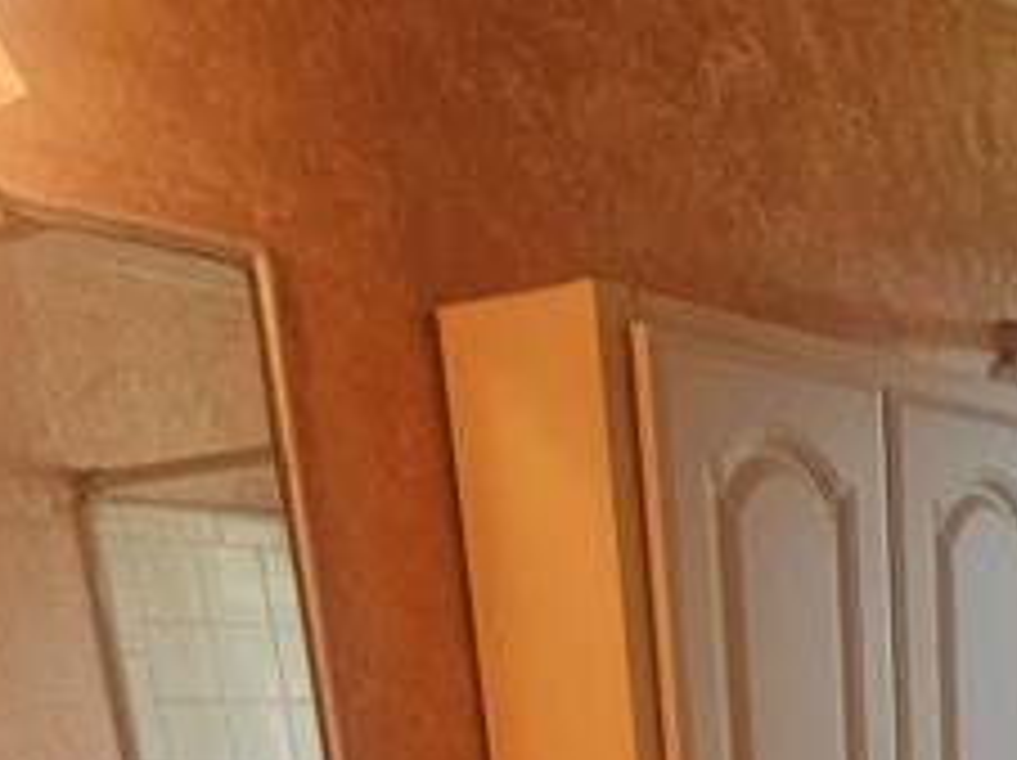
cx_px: 1125
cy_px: 1435
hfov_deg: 29.4
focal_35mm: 59
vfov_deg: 18.4
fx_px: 1732
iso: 64
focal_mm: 2.2
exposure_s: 1/60
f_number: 2.2
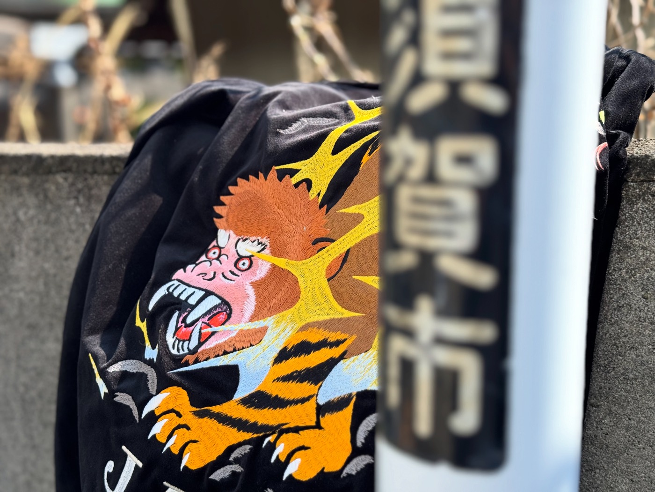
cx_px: 328
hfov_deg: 39.7
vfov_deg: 30.3
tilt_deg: -12.3
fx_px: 908
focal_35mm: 48
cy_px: 246
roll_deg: +2.1
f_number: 1.78
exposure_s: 1/1193
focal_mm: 6.76
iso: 64
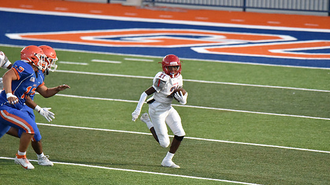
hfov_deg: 3.9
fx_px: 4786
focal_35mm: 547
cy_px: 95
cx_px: 164
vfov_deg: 2.2
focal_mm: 500
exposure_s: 1/1000
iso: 12800
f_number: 6.3
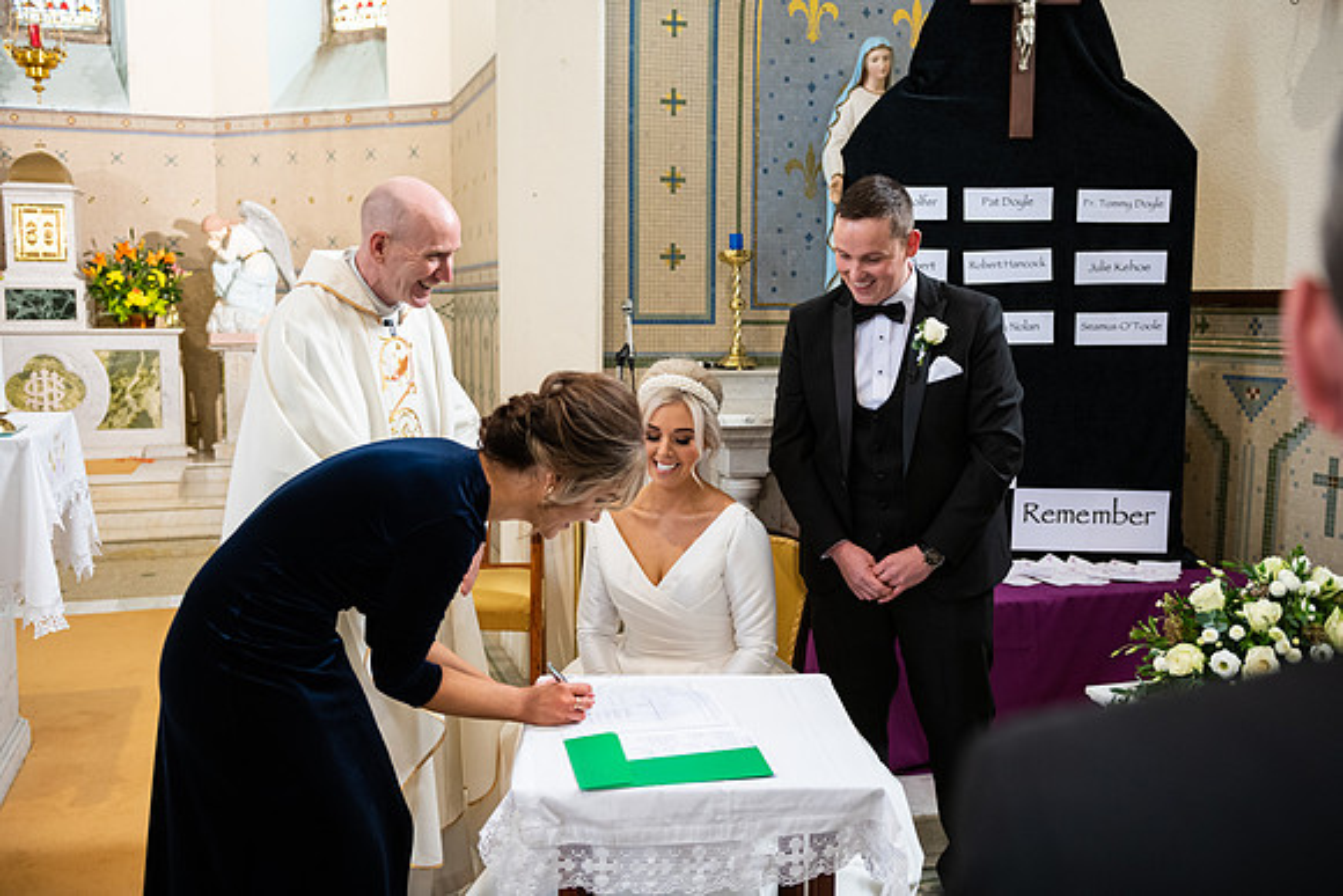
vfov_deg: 38.9
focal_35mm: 34
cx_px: 672
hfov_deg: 55.8
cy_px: 448
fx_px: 1269
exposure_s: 1/125
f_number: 3.5
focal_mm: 34
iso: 1000
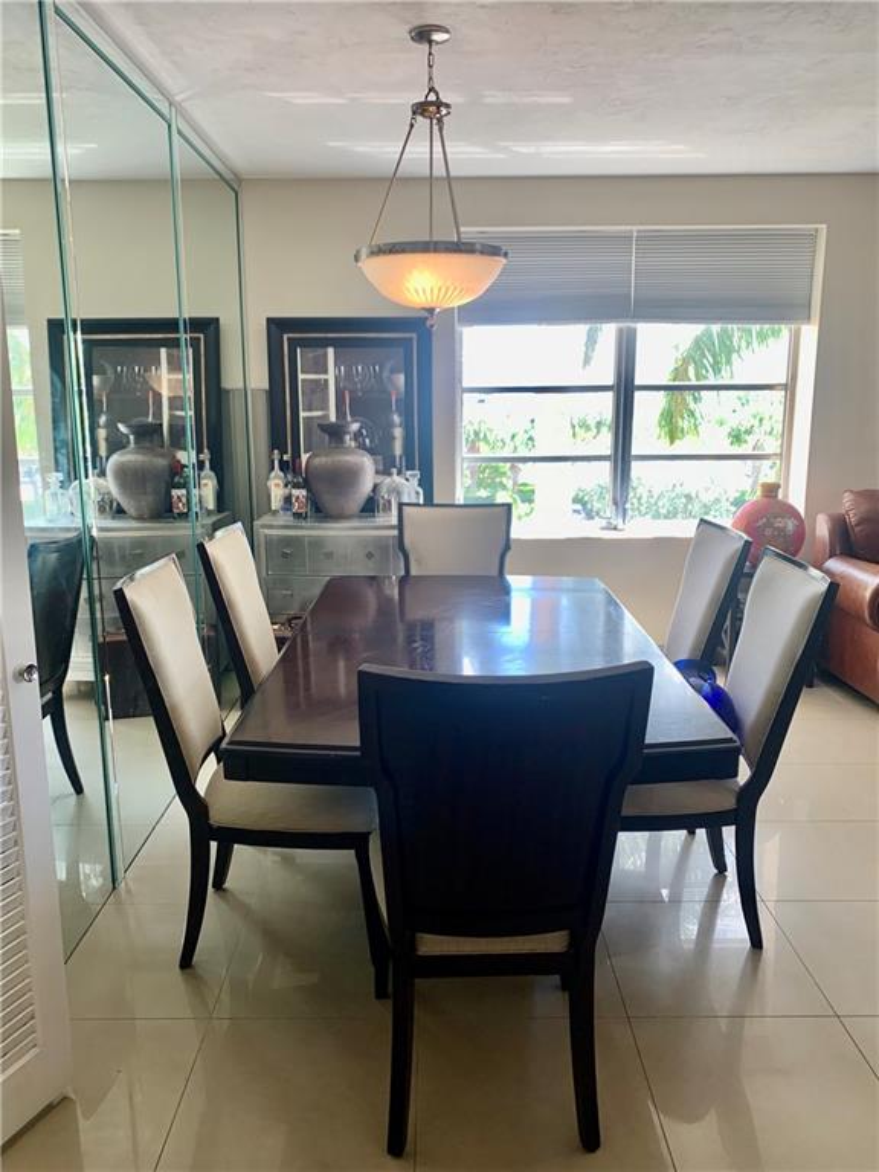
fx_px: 880
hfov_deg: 53.1
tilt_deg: -10.5
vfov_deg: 67.3
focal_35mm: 26
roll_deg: +0.3
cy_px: 586
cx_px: 440
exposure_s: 1/120
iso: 32
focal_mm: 4.25
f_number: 1.8
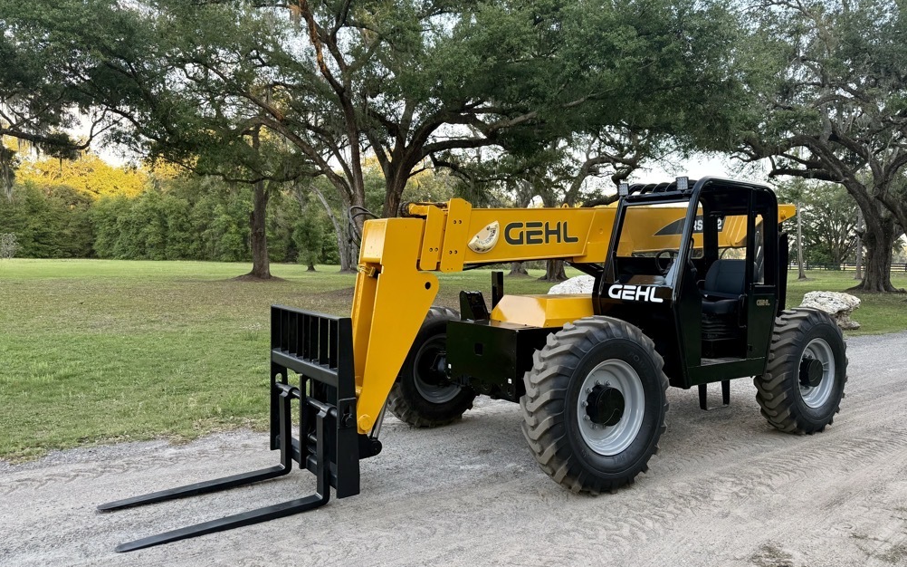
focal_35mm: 26
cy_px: 275
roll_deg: -1.2
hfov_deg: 70.4
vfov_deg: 47.6
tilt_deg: -1.2
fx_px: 643
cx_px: 458
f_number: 1.78
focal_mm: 6.76
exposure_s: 1/227
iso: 200
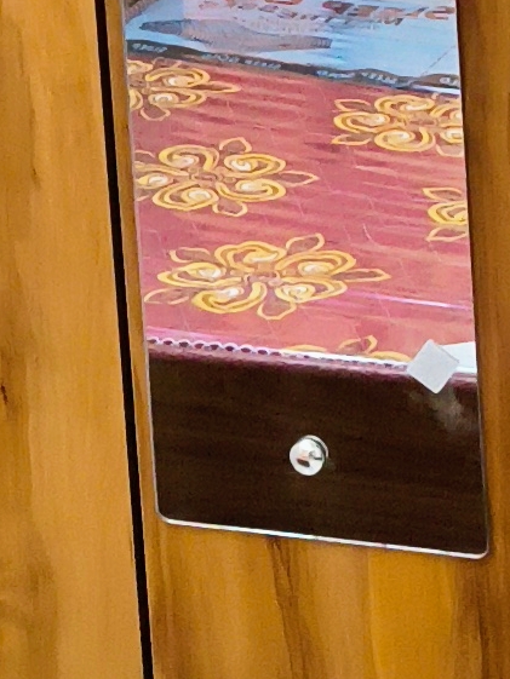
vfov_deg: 11.0
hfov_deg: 8.7
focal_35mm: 168
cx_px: -141
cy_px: -507
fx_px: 3299
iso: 1284
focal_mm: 5.56
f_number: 1.8
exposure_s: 1/50
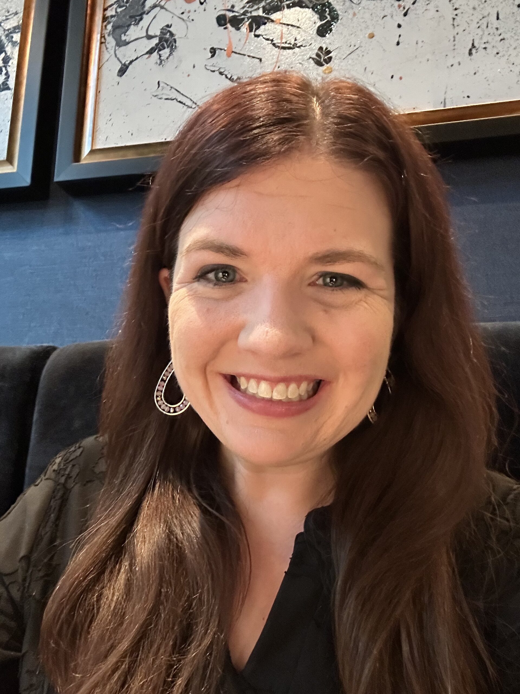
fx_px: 601
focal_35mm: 30
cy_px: 347
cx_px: 260
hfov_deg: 46.8
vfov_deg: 60.0
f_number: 1.9
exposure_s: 1/30
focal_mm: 2.69
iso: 400
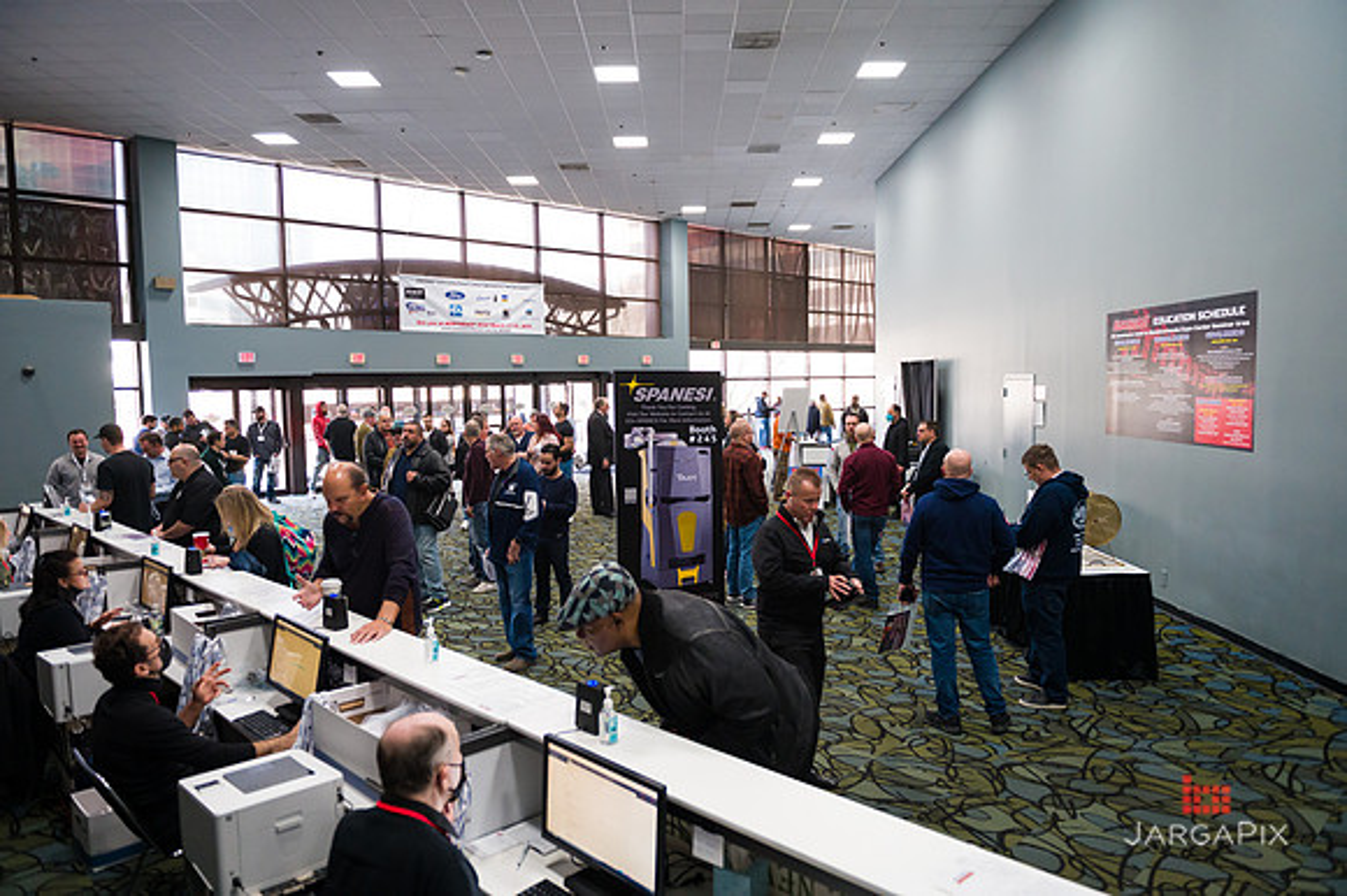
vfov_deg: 53.1
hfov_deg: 73.8
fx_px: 897
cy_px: 448
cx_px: 674
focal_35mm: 24
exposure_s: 1/200
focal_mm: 24
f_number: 3.2
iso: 3200
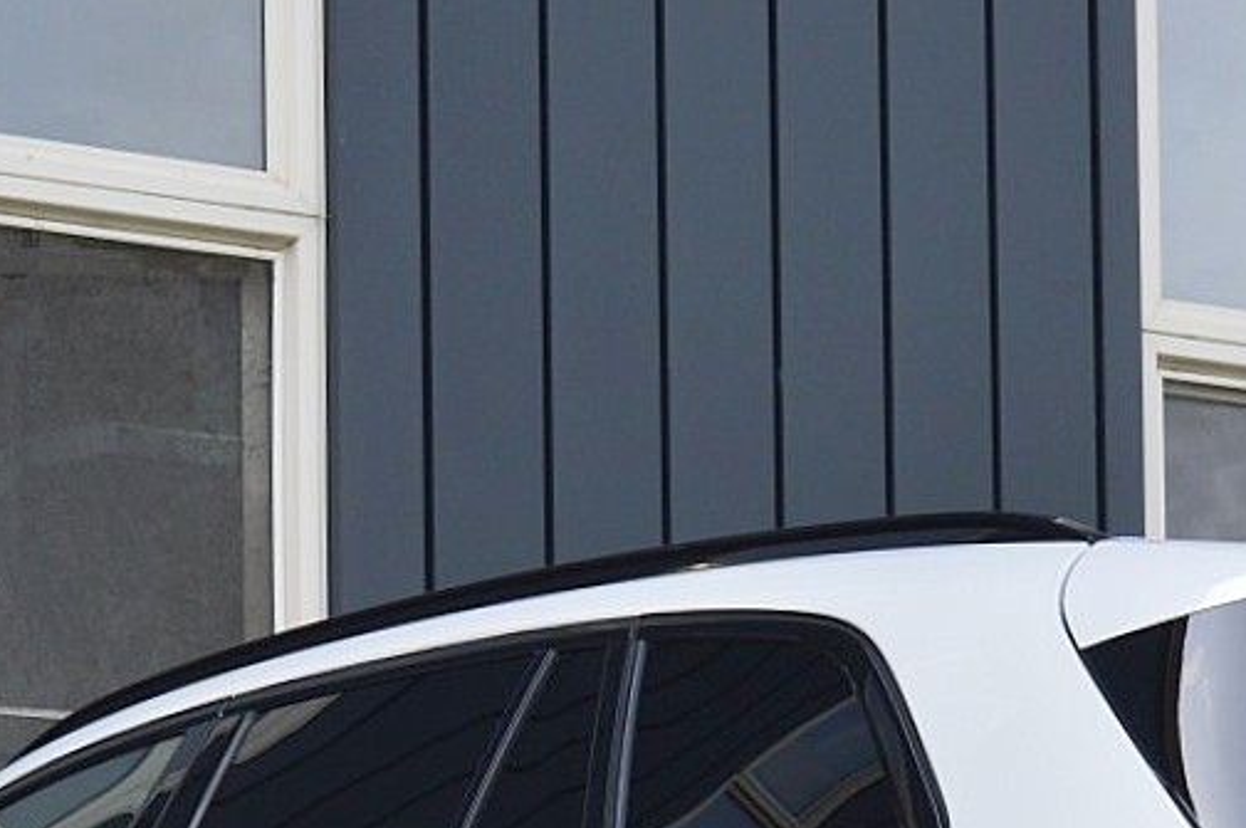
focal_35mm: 145
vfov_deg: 9.2
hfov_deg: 14.1
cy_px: 1315
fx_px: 5014
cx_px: 927
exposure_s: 1/320
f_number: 10
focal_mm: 30
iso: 400
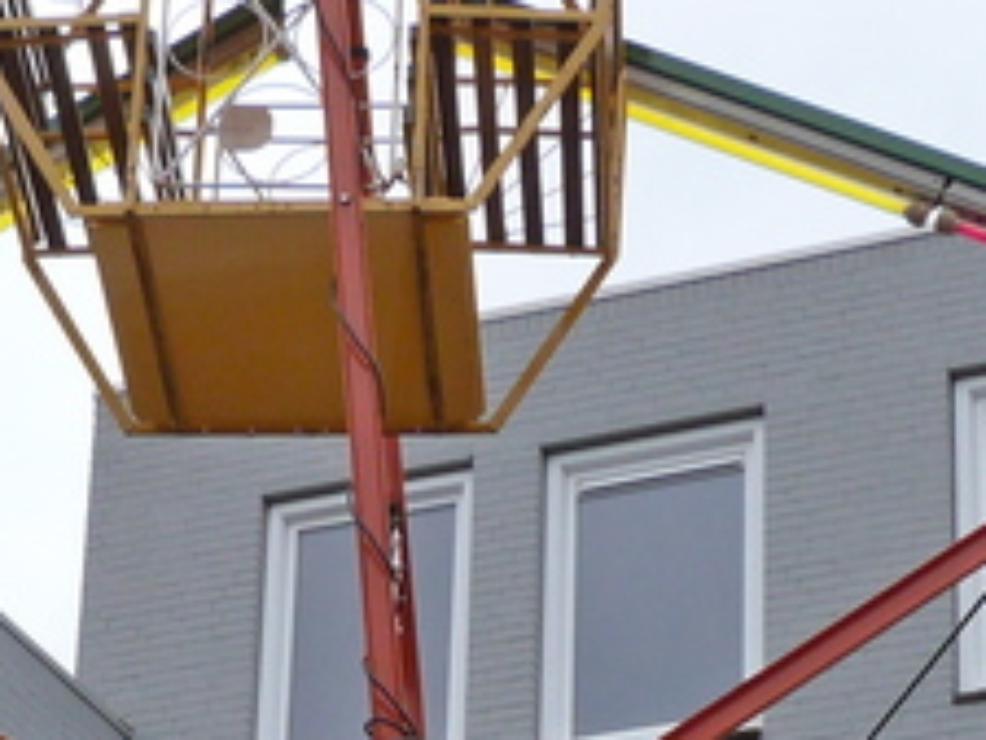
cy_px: 1060
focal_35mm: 142
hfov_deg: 13.9
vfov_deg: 10.2
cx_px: 364
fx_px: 4047
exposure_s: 1/800
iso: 100
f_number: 3.6
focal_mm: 5.6
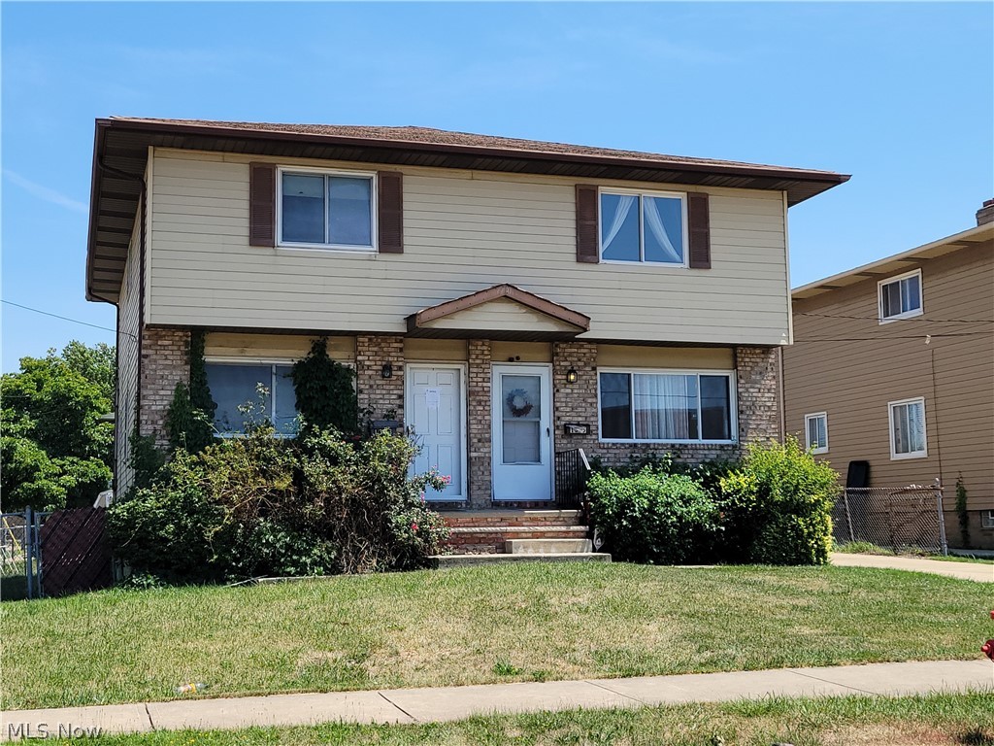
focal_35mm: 26
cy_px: 373
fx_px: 747
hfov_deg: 67.3
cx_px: 497
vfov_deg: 53.1
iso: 40
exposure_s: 1/1957
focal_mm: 5.4
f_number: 1.8
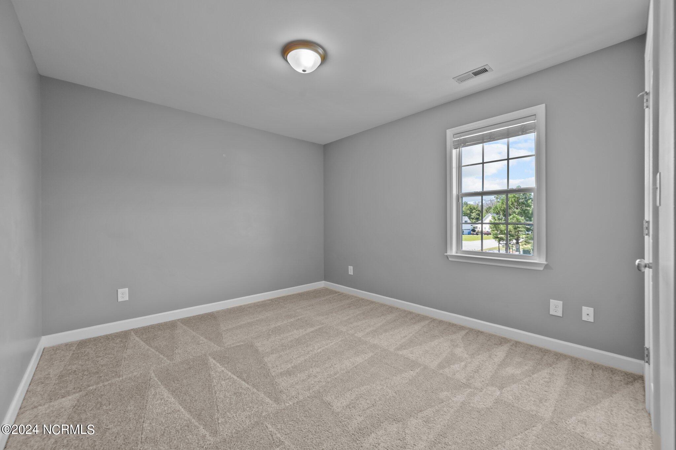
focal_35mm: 14
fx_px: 263
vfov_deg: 81.2
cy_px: 225
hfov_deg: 104.3
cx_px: 338
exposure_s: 1/4
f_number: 7.1
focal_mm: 14
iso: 640
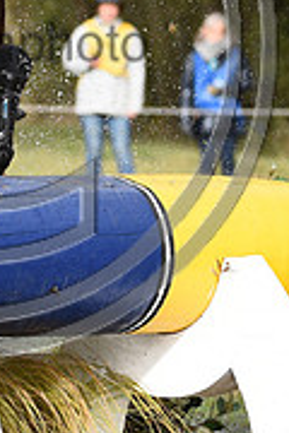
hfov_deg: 2.1
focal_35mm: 646
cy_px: 5
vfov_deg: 3.2
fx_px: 7778
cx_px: -72
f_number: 5
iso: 1000
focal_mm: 200
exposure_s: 1/1250
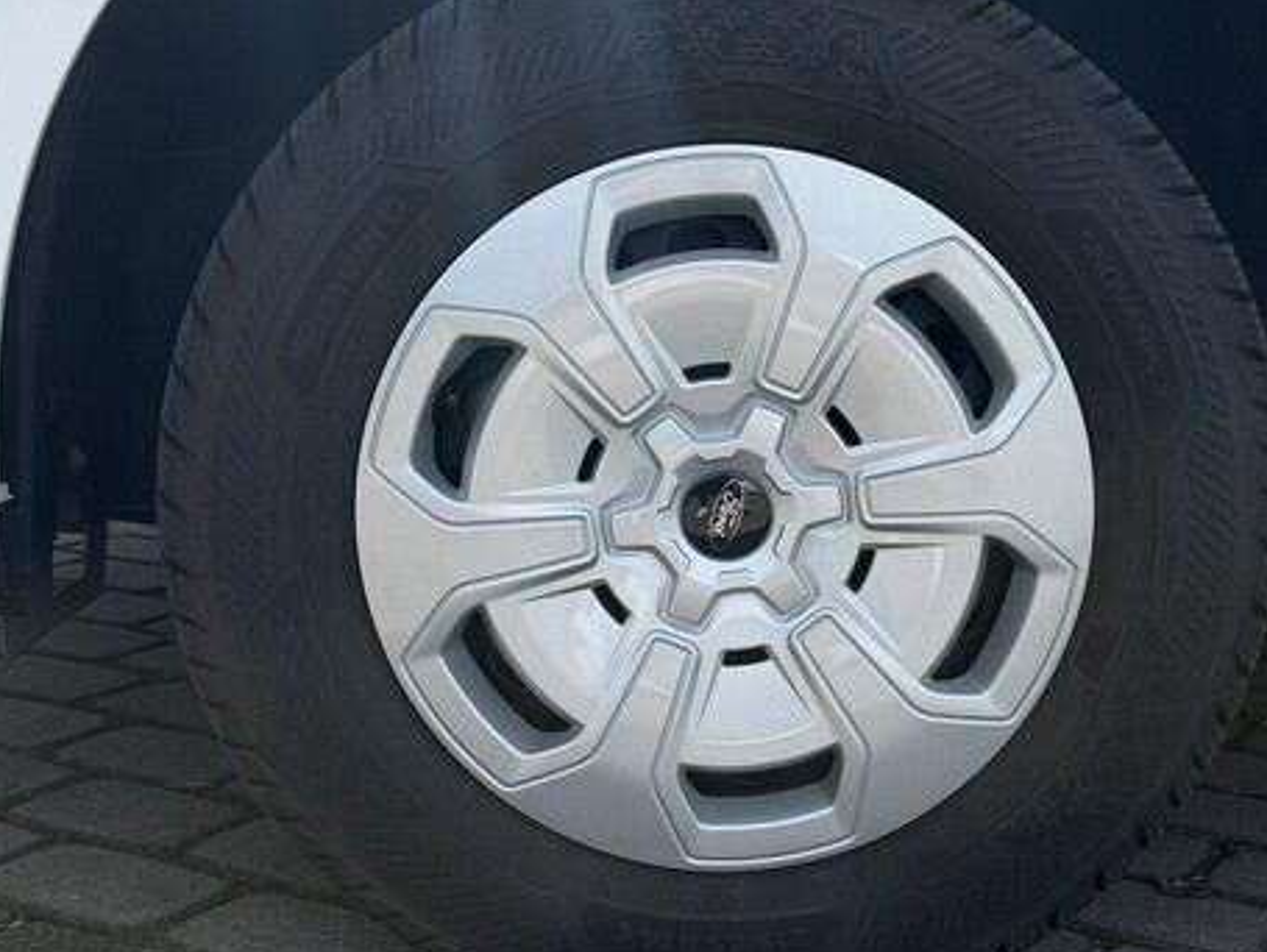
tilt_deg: -8.8
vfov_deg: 25.3
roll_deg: -0.9
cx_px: 752
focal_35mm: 58
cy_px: 472
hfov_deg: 33.1
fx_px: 2125
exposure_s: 1/3891
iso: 64
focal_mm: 6.76
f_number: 1.78
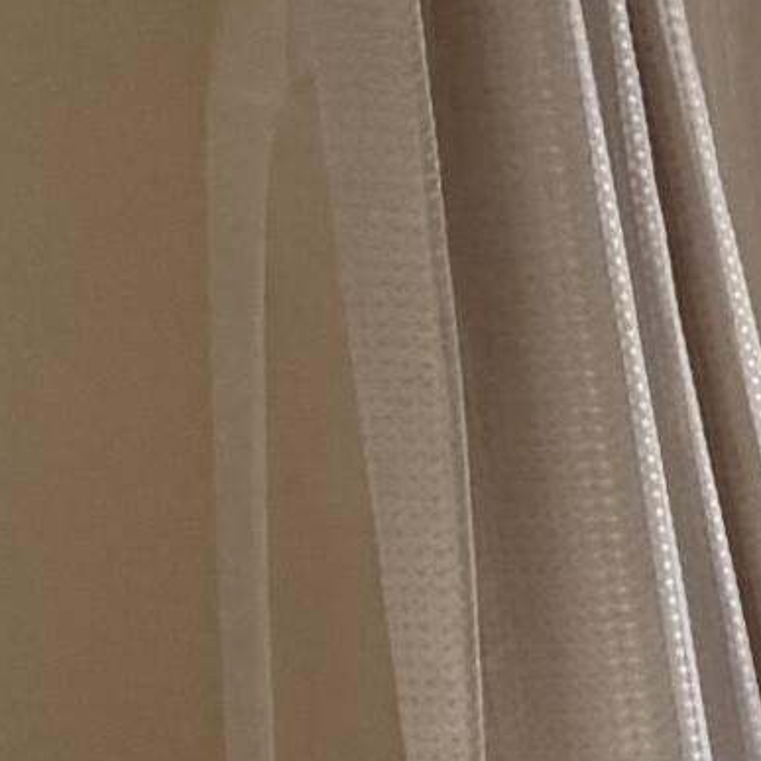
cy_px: 682
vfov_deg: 17.8
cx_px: 2364
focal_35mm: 96
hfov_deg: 10.8
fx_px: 2388
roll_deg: +0.9
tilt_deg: -10.2
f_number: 2.2
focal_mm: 2.22
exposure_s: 1/121
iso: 125
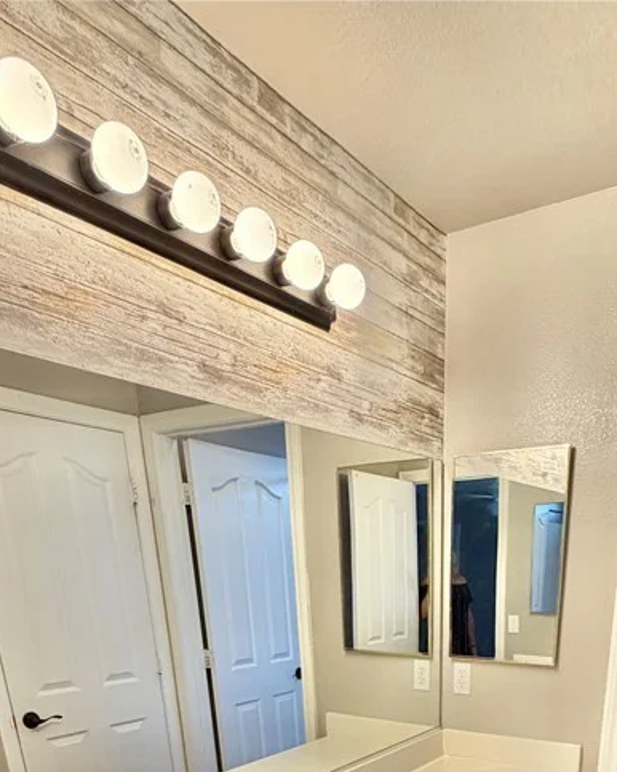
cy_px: 817
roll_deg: -0.2
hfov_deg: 49.1
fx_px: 662
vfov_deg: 47.1
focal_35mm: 29
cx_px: 411
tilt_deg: -20.5
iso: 200
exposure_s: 1/120
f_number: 2.2
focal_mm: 2.22
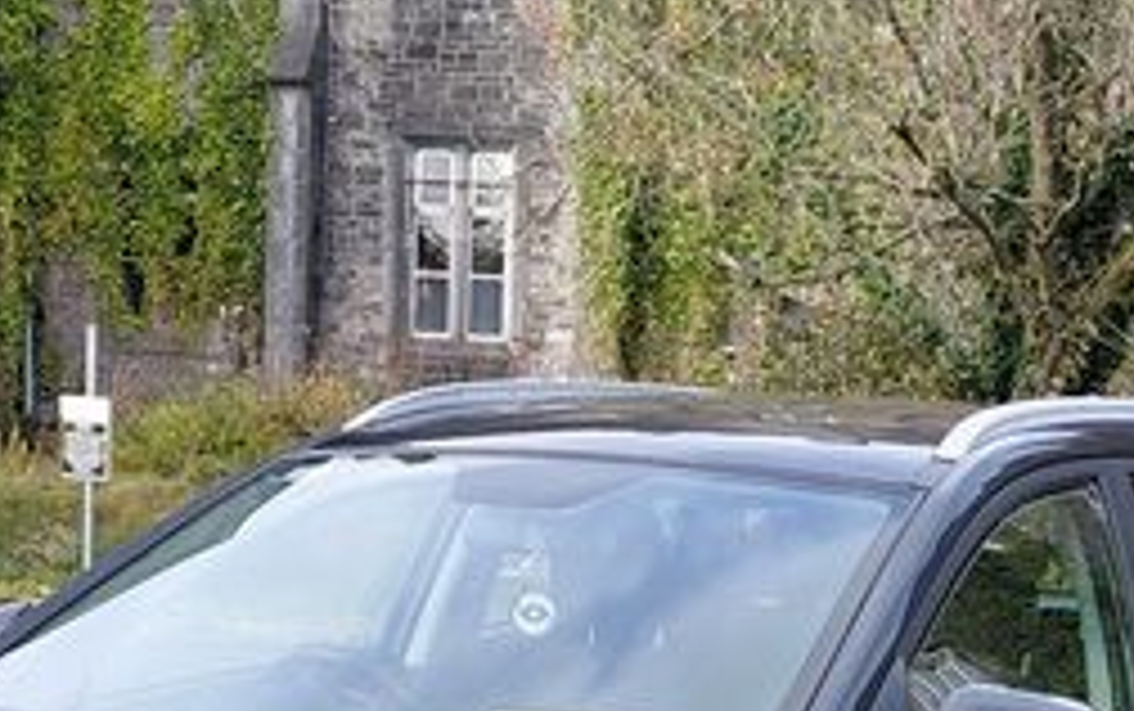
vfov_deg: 19.5
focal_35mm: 63
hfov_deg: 32.4
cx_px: 670
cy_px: 837
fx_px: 1949
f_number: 1.8
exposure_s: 1/390
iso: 50
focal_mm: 4.69
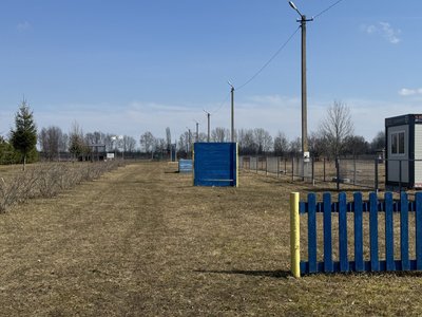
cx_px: 211
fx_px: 585
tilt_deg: -0.8
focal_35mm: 48
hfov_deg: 39.7
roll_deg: +0.2
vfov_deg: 30.3
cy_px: 158
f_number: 1.78
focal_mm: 6.76
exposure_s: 1/5376
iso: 64
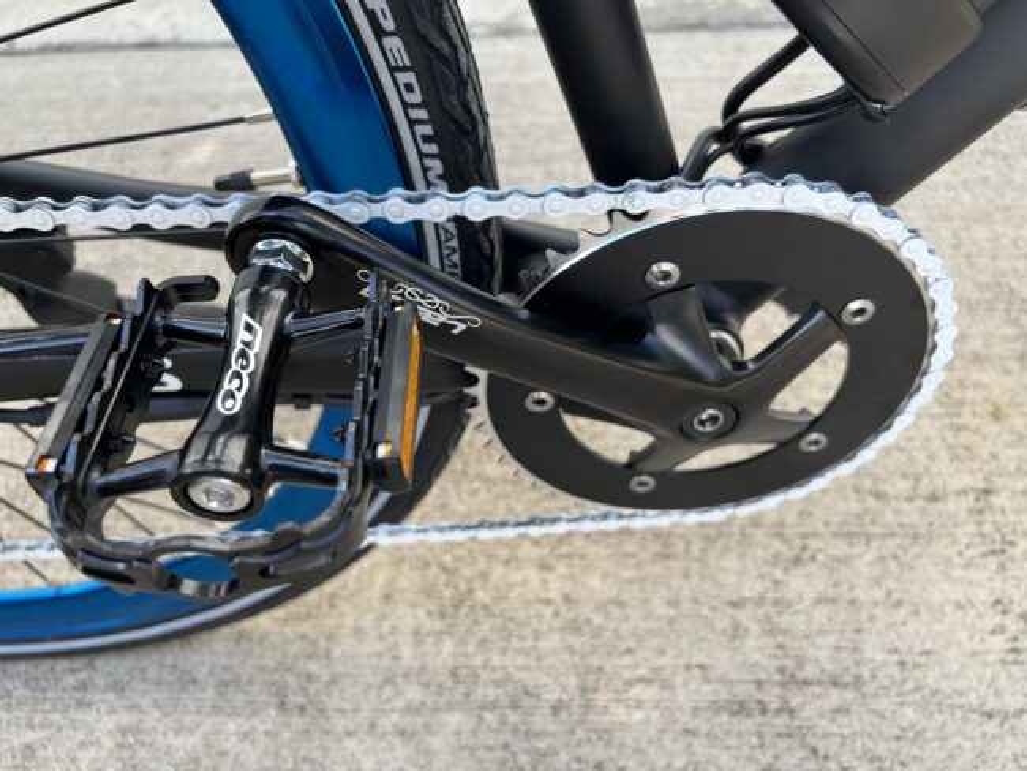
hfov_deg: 67.3
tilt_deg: -53.9
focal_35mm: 26
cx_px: 514
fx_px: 772
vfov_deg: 53.1
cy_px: 386
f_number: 1.5
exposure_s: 1/533
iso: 50
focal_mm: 5.7
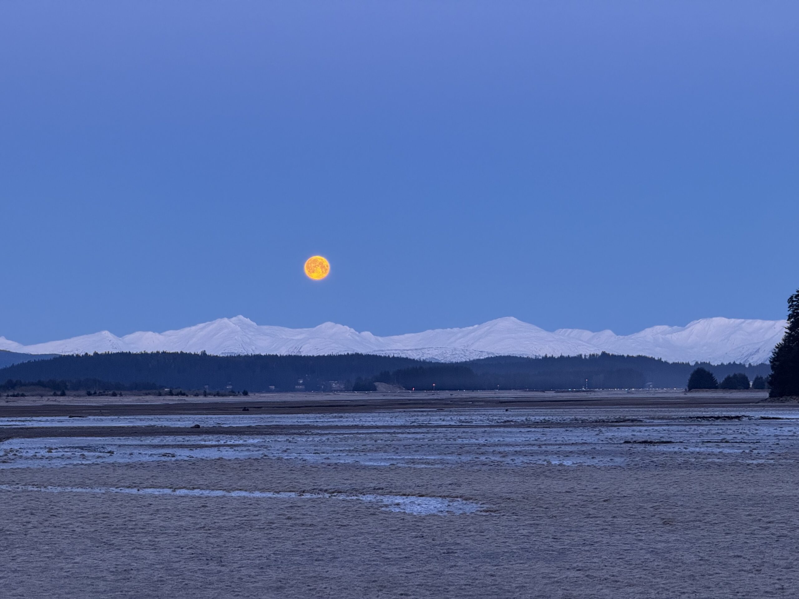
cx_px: 400
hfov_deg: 16.4
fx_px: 2770
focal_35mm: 120
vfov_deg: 12.3
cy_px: 300
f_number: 2.8
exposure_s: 1/60
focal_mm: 15.66
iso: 400
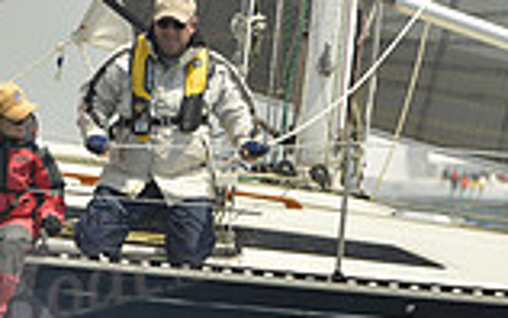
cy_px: 185
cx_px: -373
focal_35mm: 656
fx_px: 9089
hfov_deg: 3.2
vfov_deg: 2.0
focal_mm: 175
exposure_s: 1/1250
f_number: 6.3
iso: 200
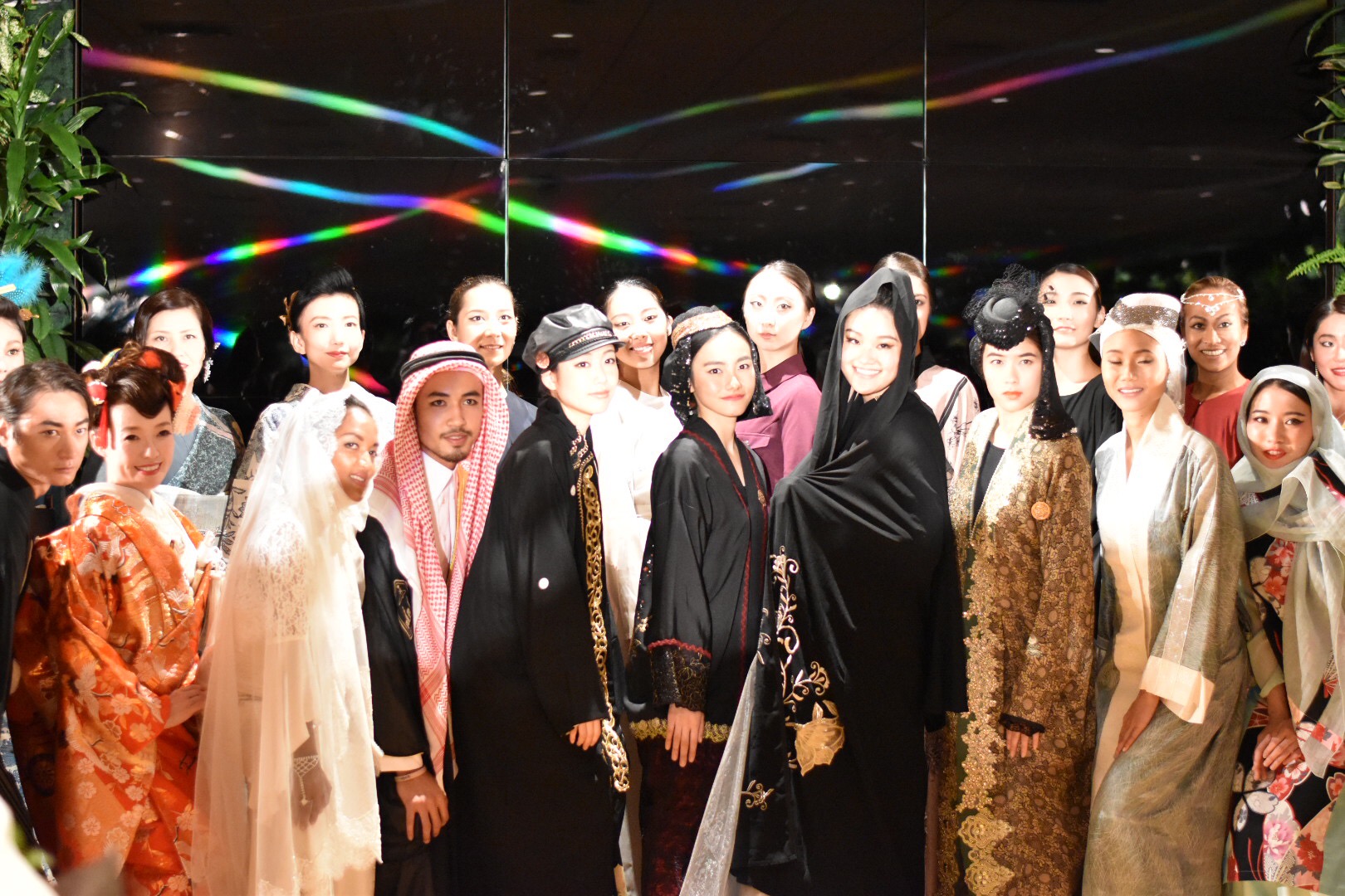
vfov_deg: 18.2
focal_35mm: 75
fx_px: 2802
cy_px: 448
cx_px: 672
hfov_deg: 27.0
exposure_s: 1/400
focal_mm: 50
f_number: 2
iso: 5000
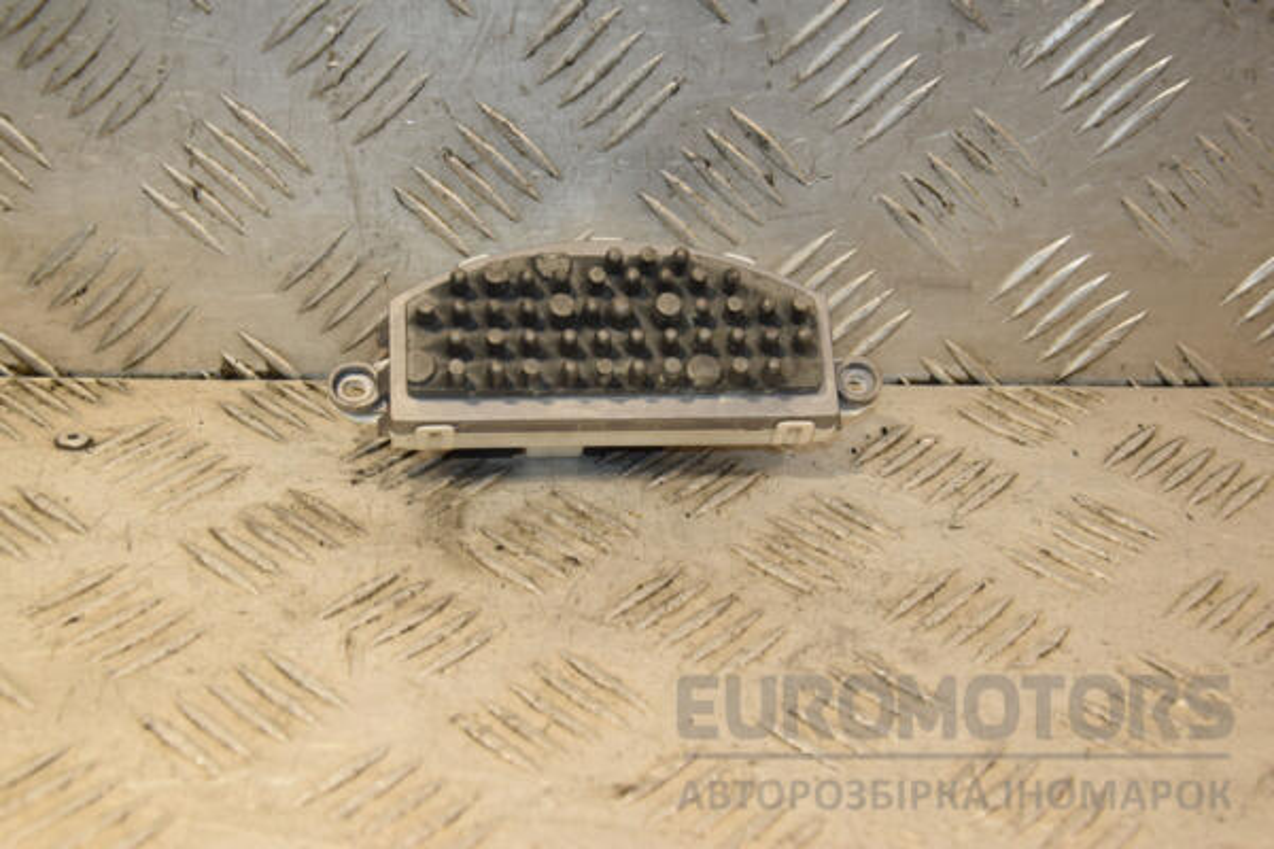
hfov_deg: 33.4
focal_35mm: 60
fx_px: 2123
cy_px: 424
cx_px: 637
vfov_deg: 22.6
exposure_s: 1/200
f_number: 7.1
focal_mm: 40
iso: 800
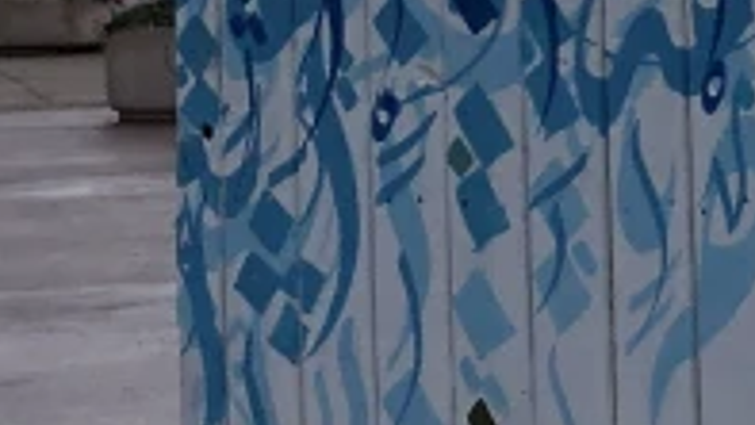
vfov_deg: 6.5
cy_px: -157
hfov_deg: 10.1
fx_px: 3725
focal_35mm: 186
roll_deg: +0.6
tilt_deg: +3.1
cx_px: 1836
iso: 20
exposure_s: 1/810
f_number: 1.8
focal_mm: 4
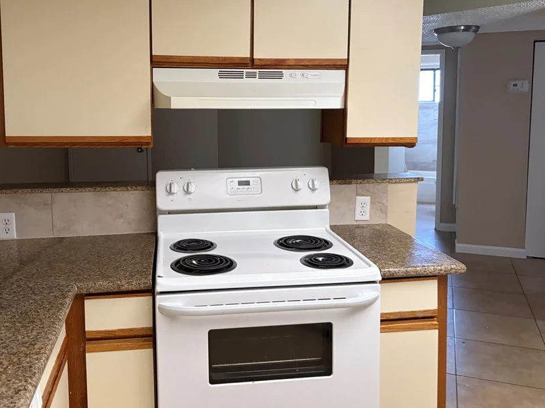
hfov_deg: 55.1
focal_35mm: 33
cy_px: 155
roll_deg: -0.4
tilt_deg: -5.1
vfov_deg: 42.6
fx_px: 519
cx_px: 230
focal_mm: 5.96
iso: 250
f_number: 1.6
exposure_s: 1/60
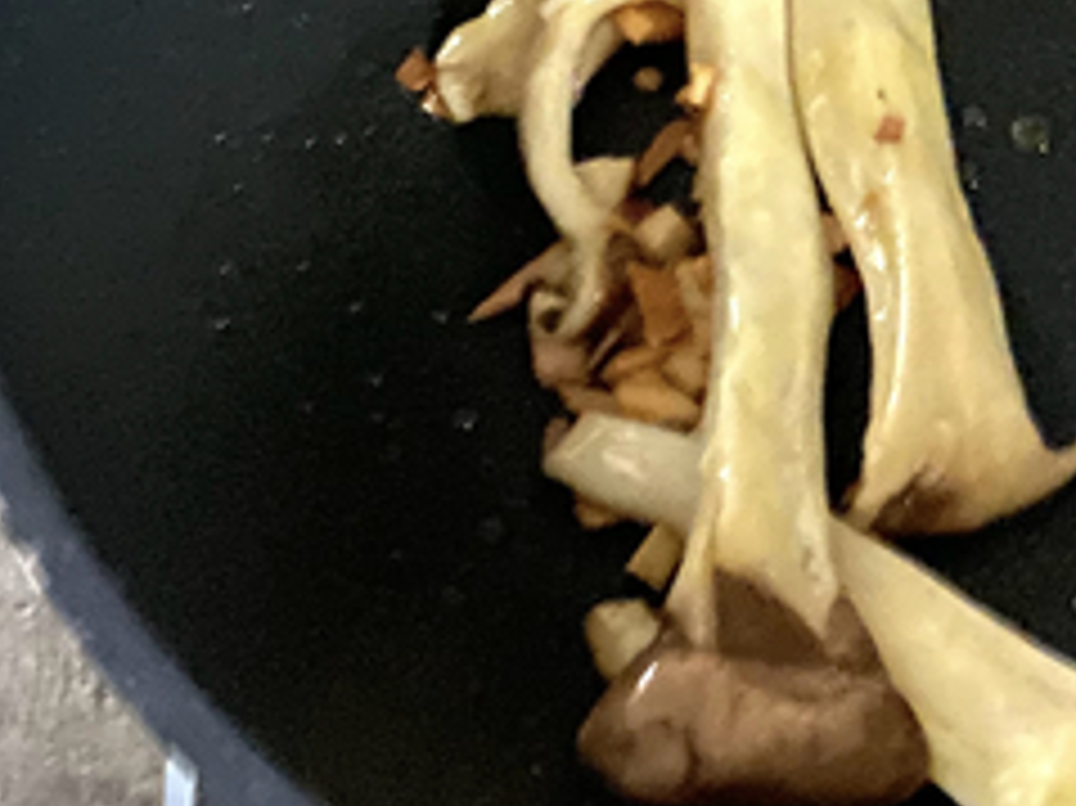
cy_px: 59
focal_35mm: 87
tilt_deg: -57.7
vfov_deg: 16.7
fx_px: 2703
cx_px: 1099
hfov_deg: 21.6
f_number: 1.8
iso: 1000
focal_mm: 4.25
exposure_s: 1/2
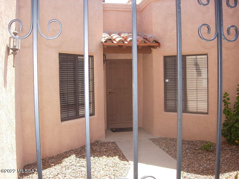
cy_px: 90
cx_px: 120
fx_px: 262
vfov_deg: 37.7
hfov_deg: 49.0
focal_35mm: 38
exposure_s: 1/443
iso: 79
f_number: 2.8
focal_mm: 7.8
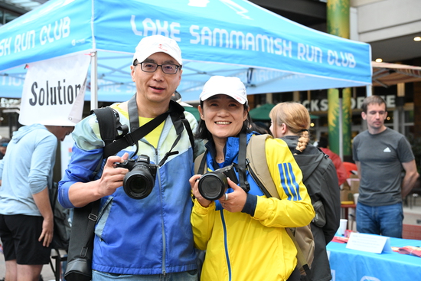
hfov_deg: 41.1
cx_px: 210
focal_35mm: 48
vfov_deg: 28.1
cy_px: 140
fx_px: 561
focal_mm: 48
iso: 3200
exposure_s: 1/400
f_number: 4
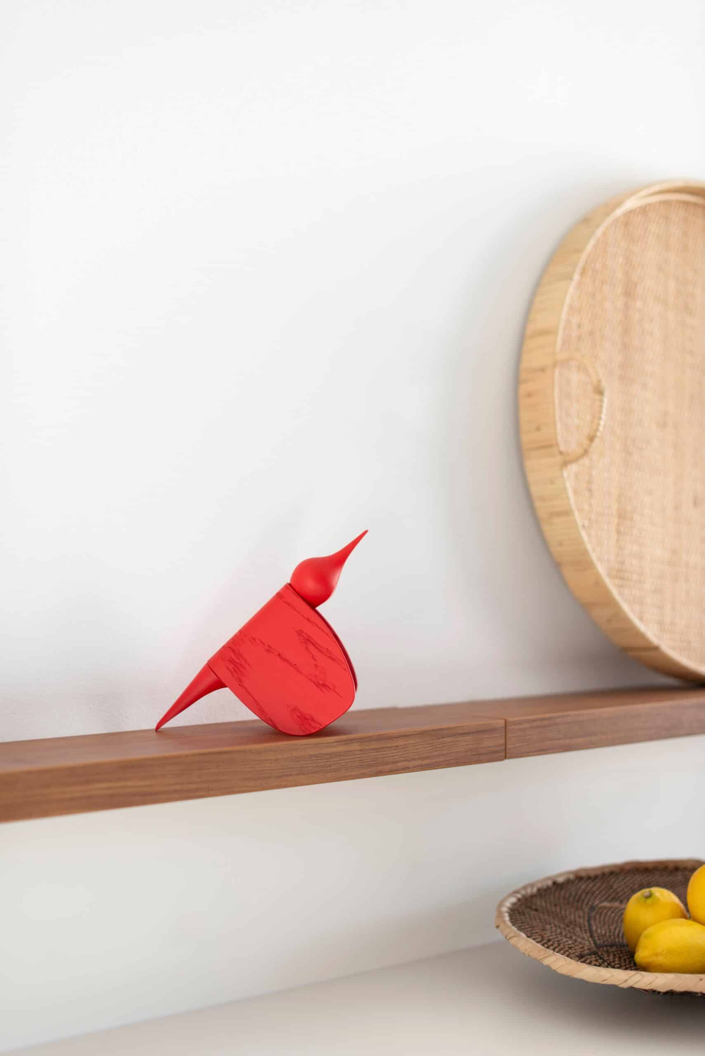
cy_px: 528
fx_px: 1467
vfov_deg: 39.6
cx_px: 352
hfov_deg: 27.0
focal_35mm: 50
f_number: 2.5
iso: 64
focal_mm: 50
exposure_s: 1/125
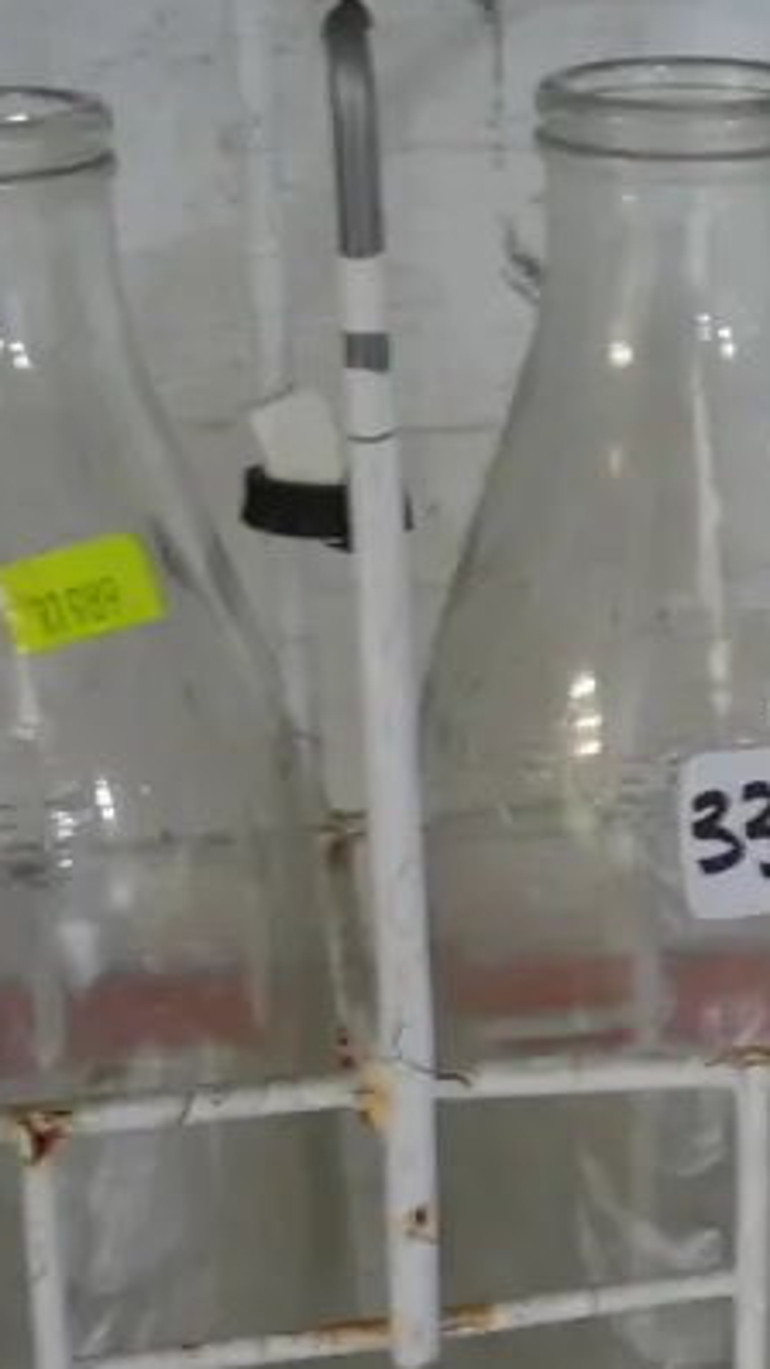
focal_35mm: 112
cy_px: 1084
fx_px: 4064
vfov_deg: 18.9
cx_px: 952
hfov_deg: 10.6
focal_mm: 20
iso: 3200
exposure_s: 1/50
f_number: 4.4
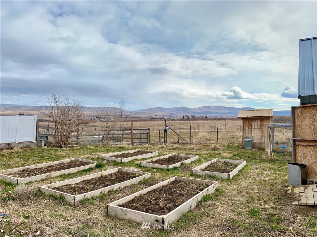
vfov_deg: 53.1
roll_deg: -1.4
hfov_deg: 67.3
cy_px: 118
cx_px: 158
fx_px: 238
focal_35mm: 26
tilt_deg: +0.4
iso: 25
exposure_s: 1/701
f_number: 1.8
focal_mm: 4.25
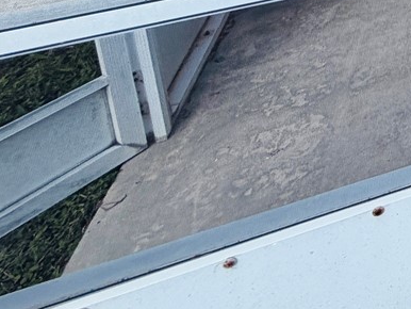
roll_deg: -0.6
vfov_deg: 18.4
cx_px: 799
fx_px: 689
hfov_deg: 19.9
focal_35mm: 58
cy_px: -278
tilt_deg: -10.9
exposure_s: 1/638
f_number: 2.2
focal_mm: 2.22
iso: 40
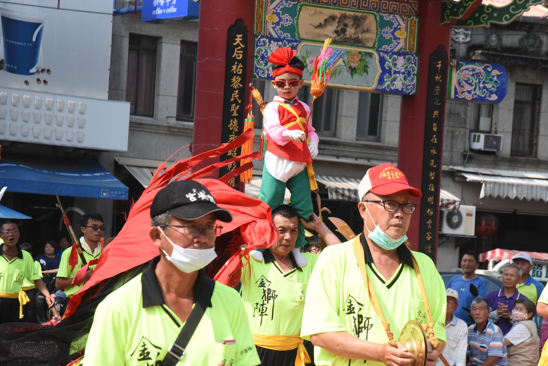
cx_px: 274
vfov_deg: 11.4
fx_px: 1827
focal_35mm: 120
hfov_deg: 17.1
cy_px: 183
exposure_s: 1/4000
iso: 4500
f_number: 11
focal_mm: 120
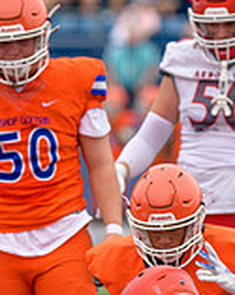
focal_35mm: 677
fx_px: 5903
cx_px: 68
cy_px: 349
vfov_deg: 2.9
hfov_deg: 2.3
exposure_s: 1/800
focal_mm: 195
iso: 320
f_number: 2.8
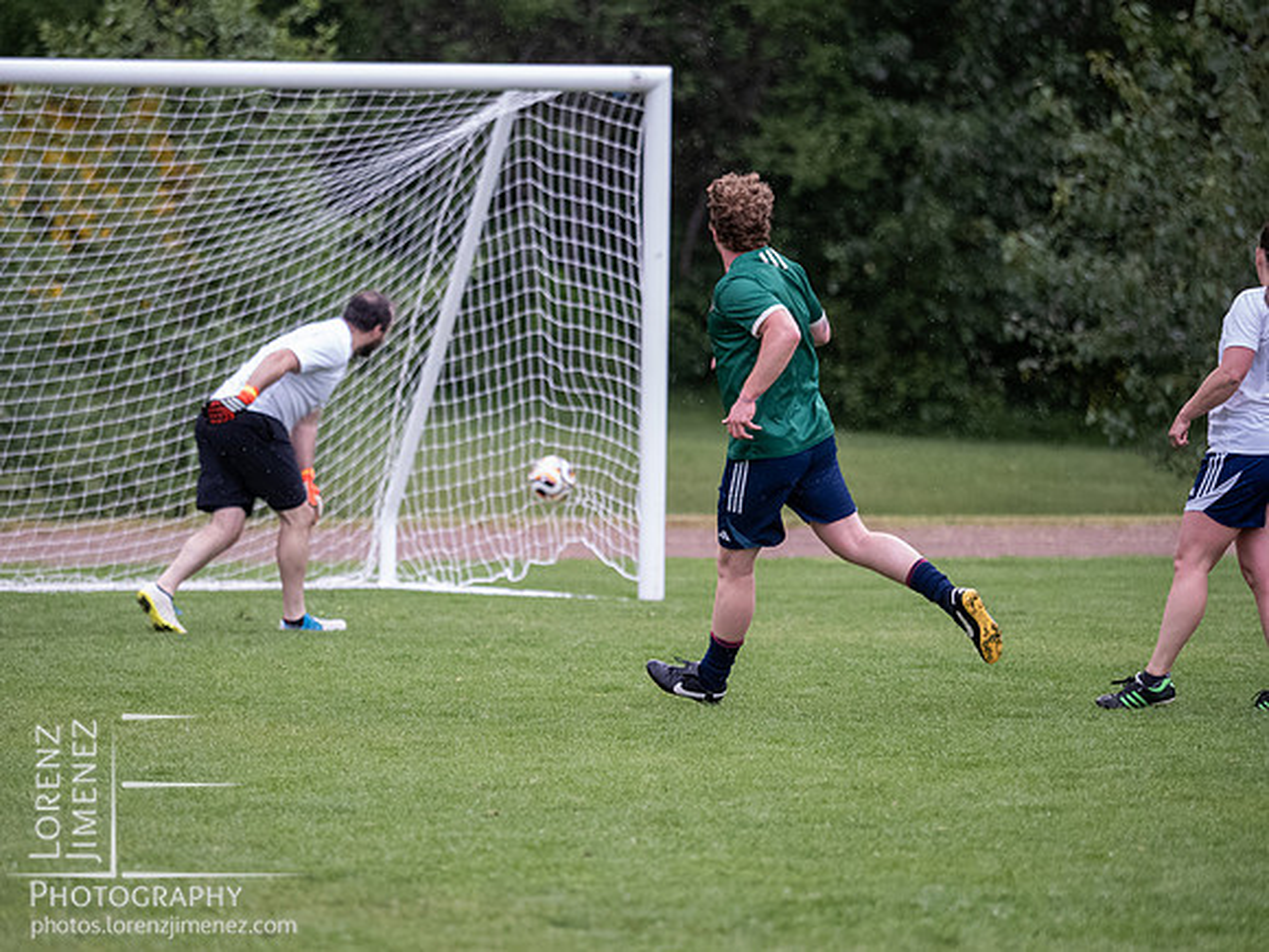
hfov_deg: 6.6
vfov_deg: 5.0
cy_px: 476
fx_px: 10998
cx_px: 634
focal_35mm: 300
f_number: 2.8
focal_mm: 150
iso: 3200
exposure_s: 1/1250
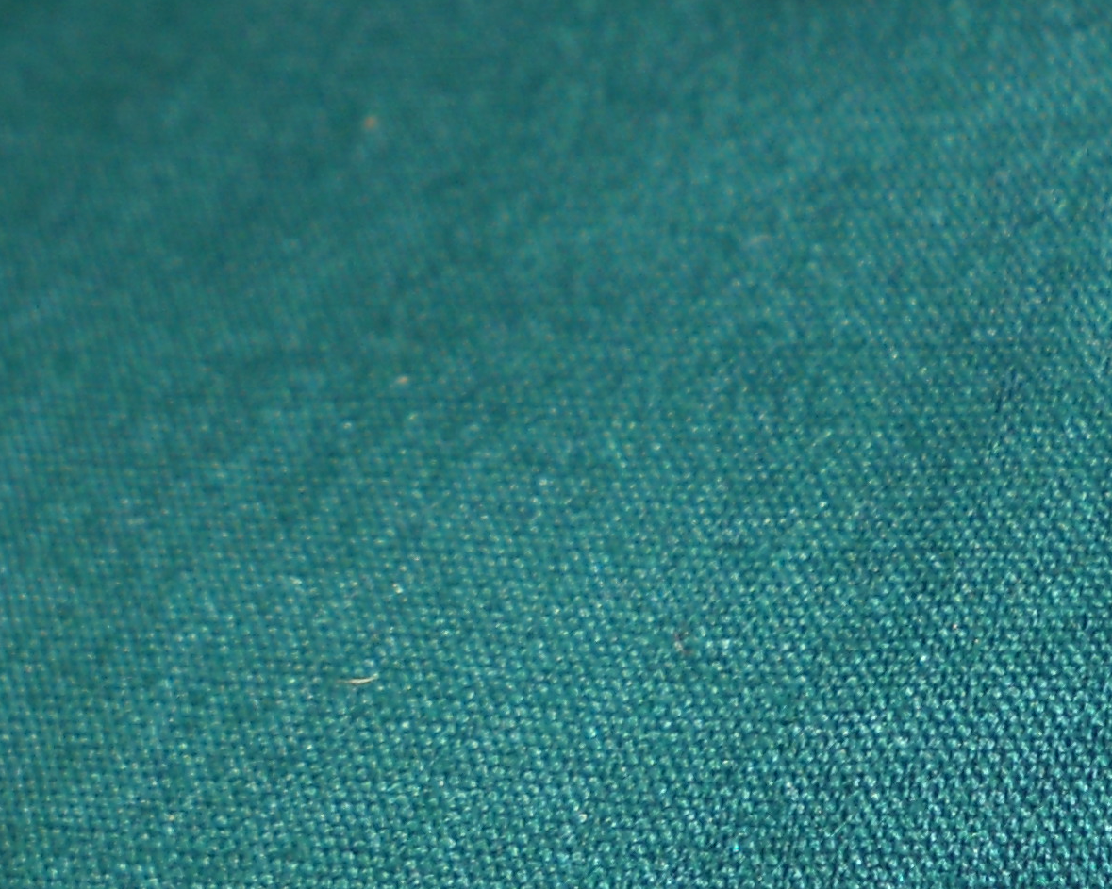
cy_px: -287
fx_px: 3488
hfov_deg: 17.8
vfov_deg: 13.9
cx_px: 102
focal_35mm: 106
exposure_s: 1/25
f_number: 8.8
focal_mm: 5.8
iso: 80
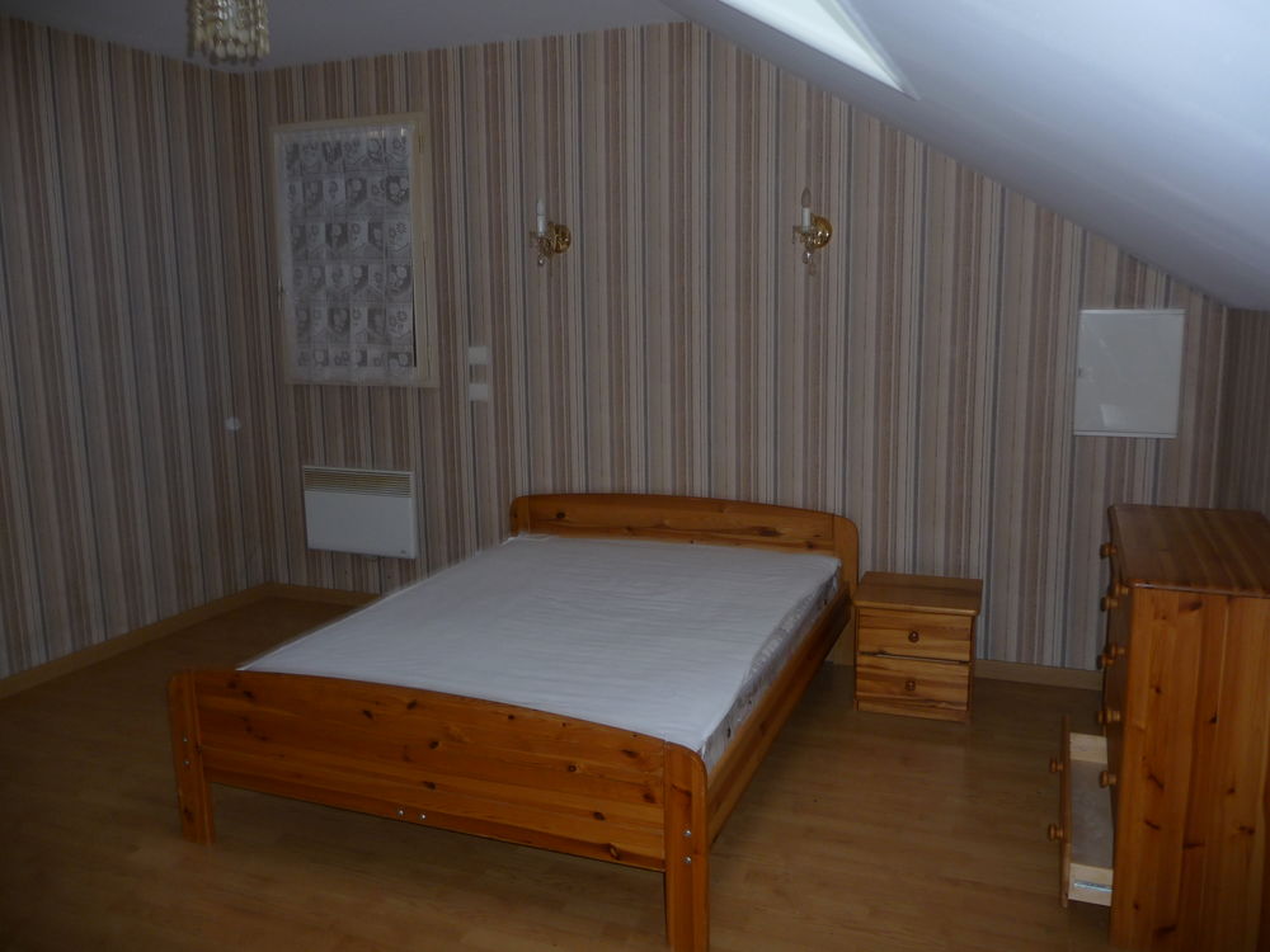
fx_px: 1027
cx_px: 635
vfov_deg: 49.7
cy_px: 476
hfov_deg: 63.4
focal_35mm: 28
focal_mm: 4.7
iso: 100
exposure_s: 1/30
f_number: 3.3
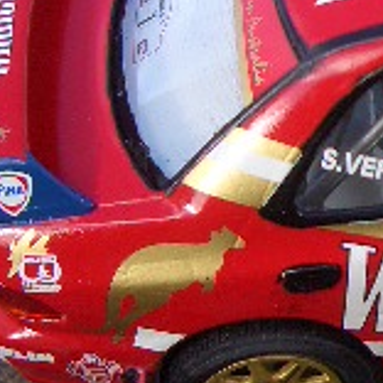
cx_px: 641
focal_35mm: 127
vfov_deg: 13.7
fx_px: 1590
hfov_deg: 12.7
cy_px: 108
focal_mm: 5.8
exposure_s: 1/320
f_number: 2.6
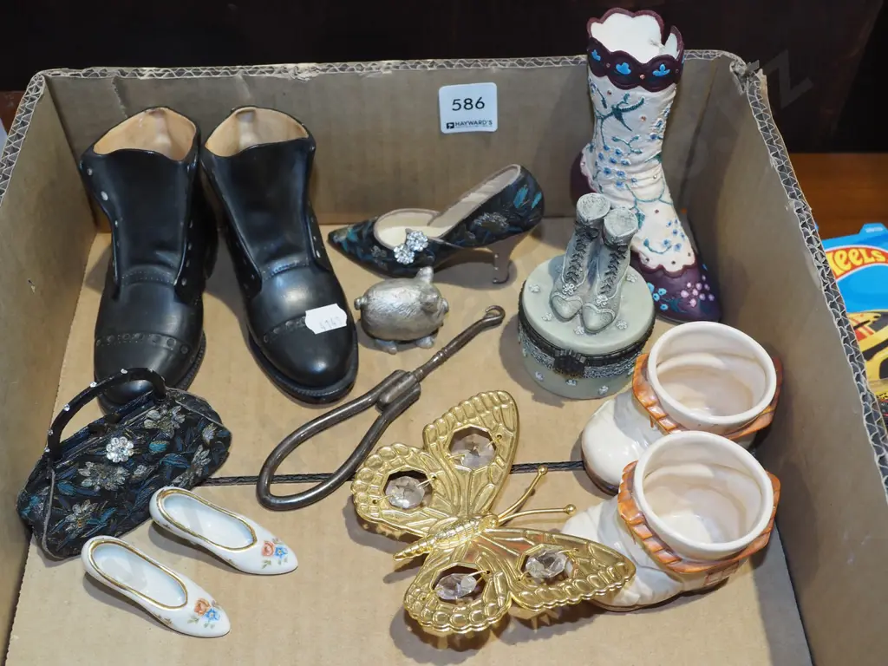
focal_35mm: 40
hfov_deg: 46.8
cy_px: 333
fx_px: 1026
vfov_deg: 36.0
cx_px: 444
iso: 1600
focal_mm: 20
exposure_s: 1/100
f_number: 5.6
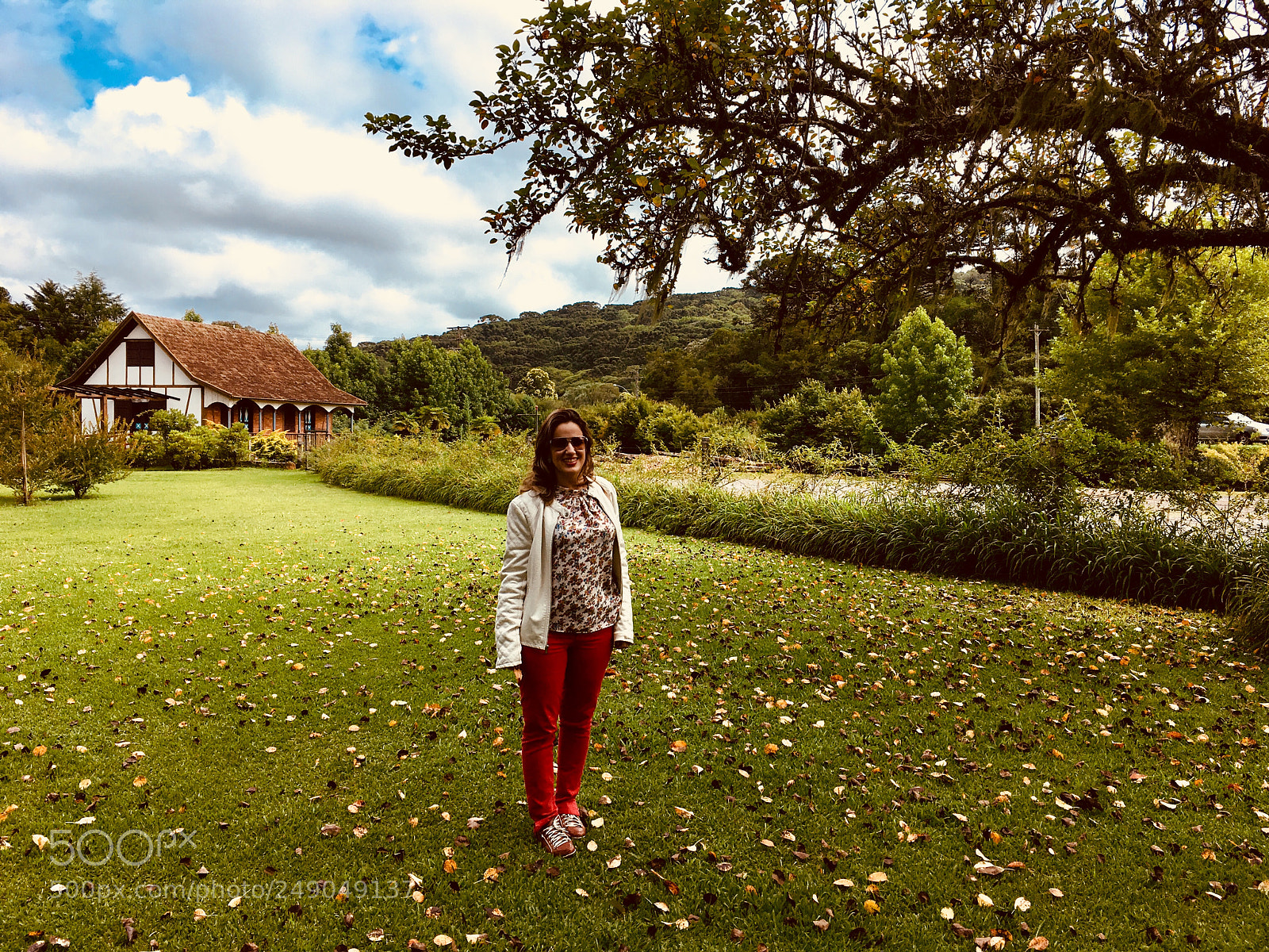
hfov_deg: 61.7
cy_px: 476
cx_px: 634
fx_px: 1063
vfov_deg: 48.2
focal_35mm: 29
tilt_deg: -2.7
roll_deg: -1.3
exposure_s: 1/1012
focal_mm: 4.15
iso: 25
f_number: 2.2
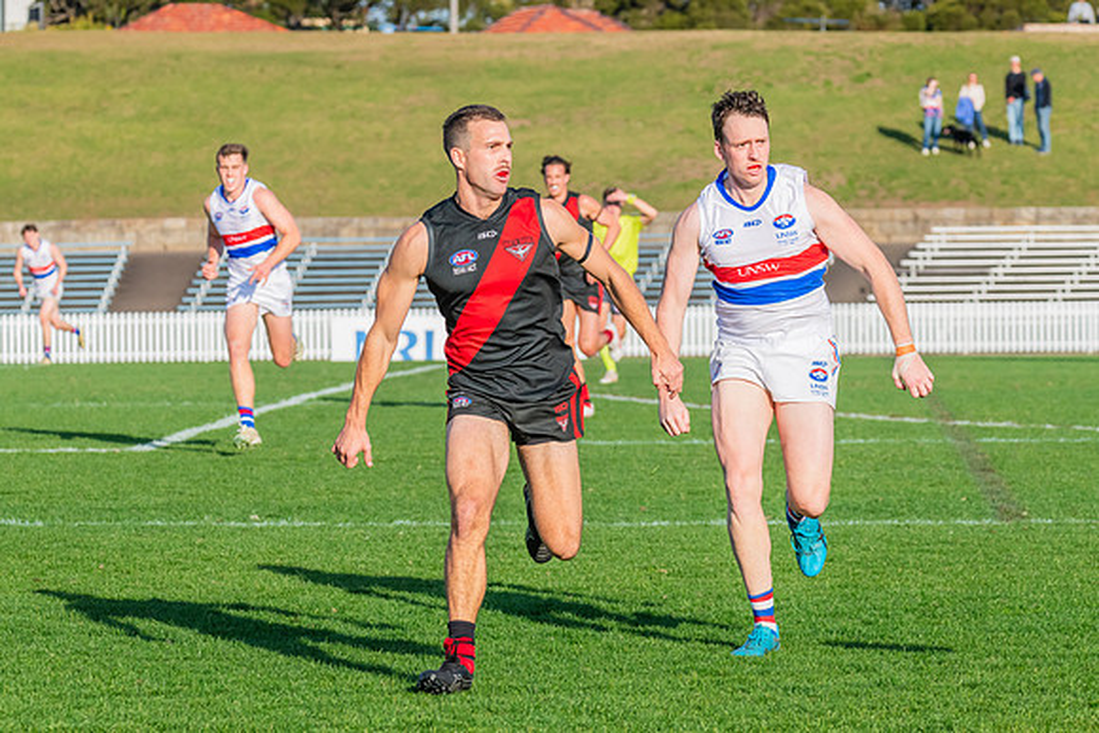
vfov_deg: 6.2
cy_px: 351
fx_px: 6725
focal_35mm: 220
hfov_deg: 9.3
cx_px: 524
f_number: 10
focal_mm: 210
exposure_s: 1/1250
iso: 800
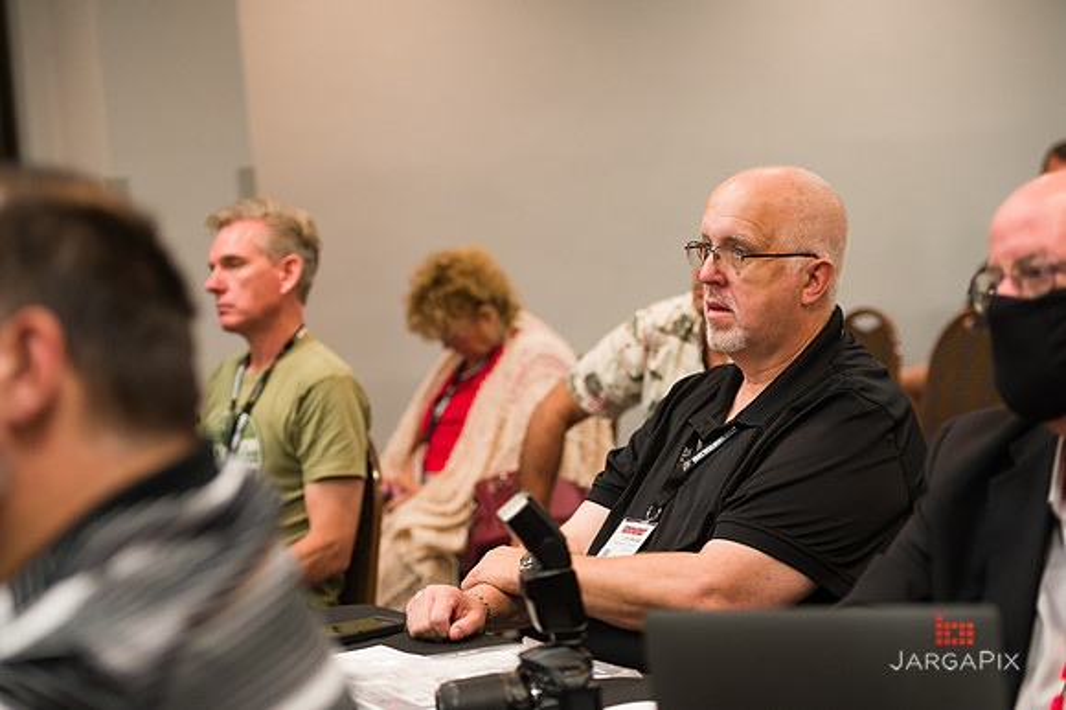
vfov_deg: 16.1
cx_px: 533
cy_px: 355
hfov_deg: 23.9
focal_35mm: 85
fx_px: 2515
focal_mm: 85
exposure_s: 1/125
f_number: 3.2
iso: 2500
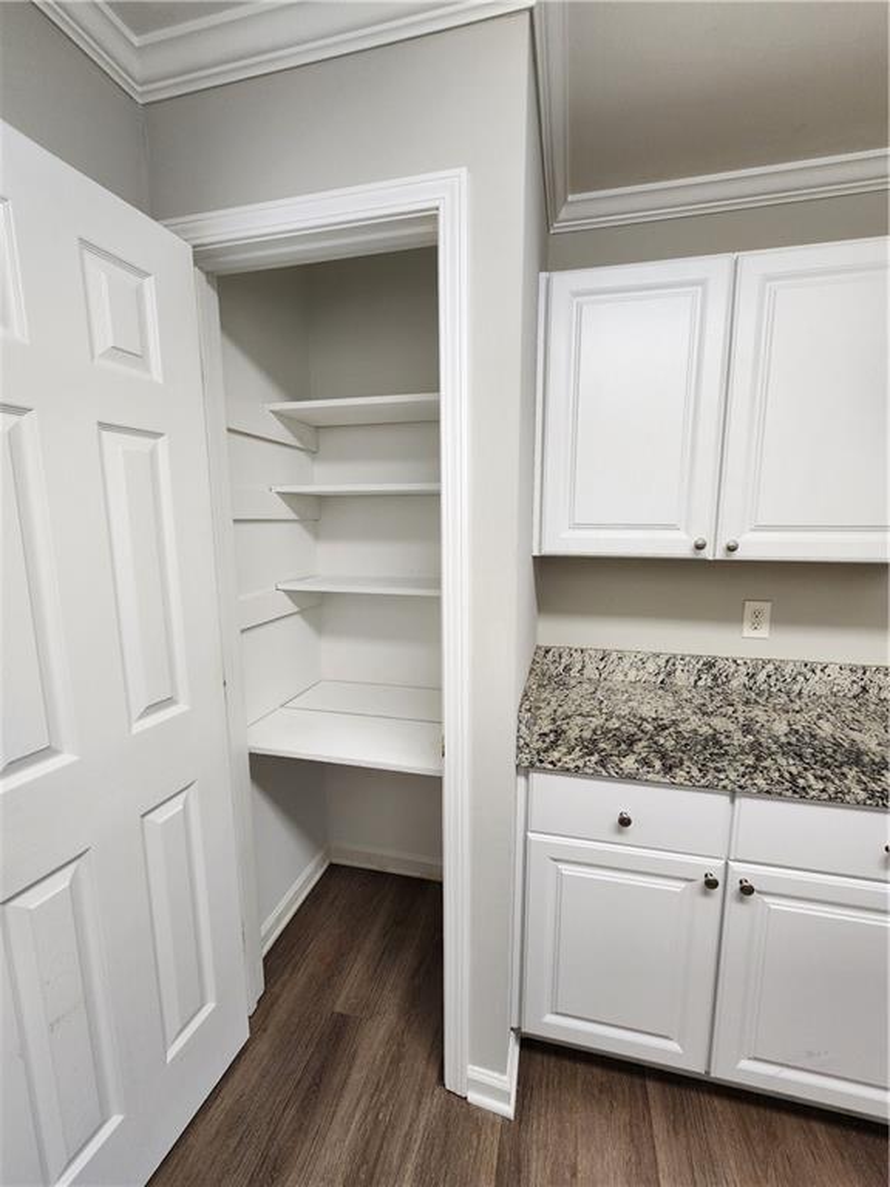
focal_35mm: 13
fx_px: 446
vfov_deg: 106.2
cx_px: 445
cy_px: 594
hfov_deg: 89.9
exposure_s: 1/60
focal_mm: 2.2
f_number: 2.2
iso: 125
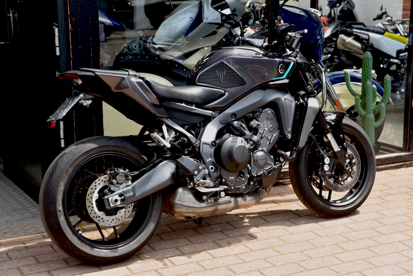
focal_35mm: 66
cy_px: 138
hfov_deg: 30.5
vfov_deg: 20.6
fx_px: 757
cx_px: 206
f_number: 5
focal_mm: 66
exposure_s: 1/100
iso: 100
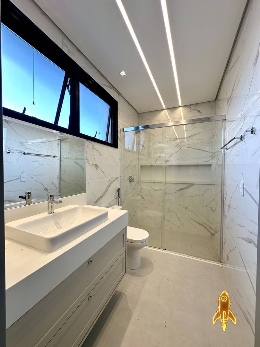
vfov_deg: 102.1
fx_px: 140
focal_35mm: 14
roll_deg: -0.8
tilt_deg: -0.4
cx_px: 130
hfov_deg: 85.7
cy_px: 174
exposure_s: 1/125
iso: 40
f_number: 2.2
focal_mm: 2.22
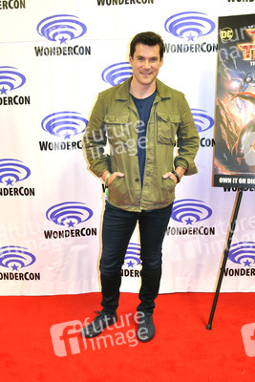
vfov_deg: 53.1
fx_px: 382
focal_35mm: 36
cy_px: 191
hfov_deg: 36.9
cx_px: 128
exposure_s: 1/60
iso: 1000
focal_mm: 24
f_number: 4.5
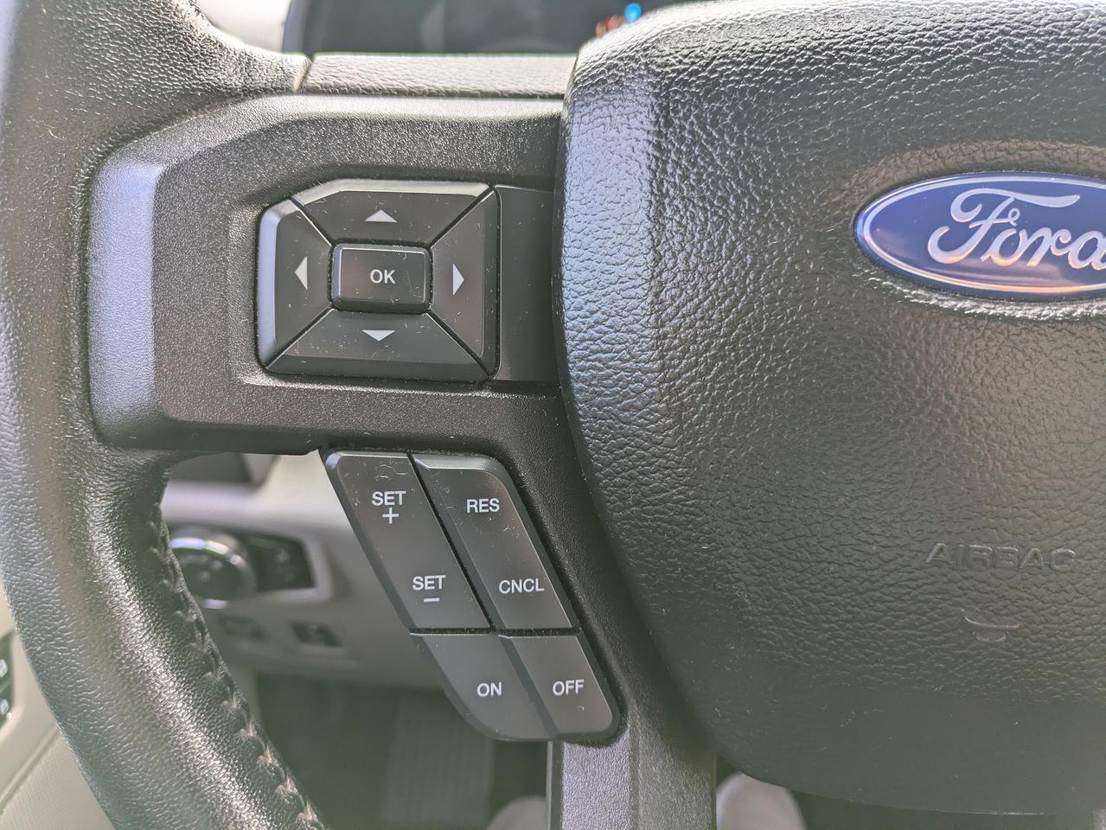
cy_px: 415
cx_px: 553
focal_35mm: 25
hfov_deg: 69.4
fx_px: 799
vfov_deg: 54.9
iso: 84
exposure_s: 1/120
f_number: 1.89
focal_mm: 5.43
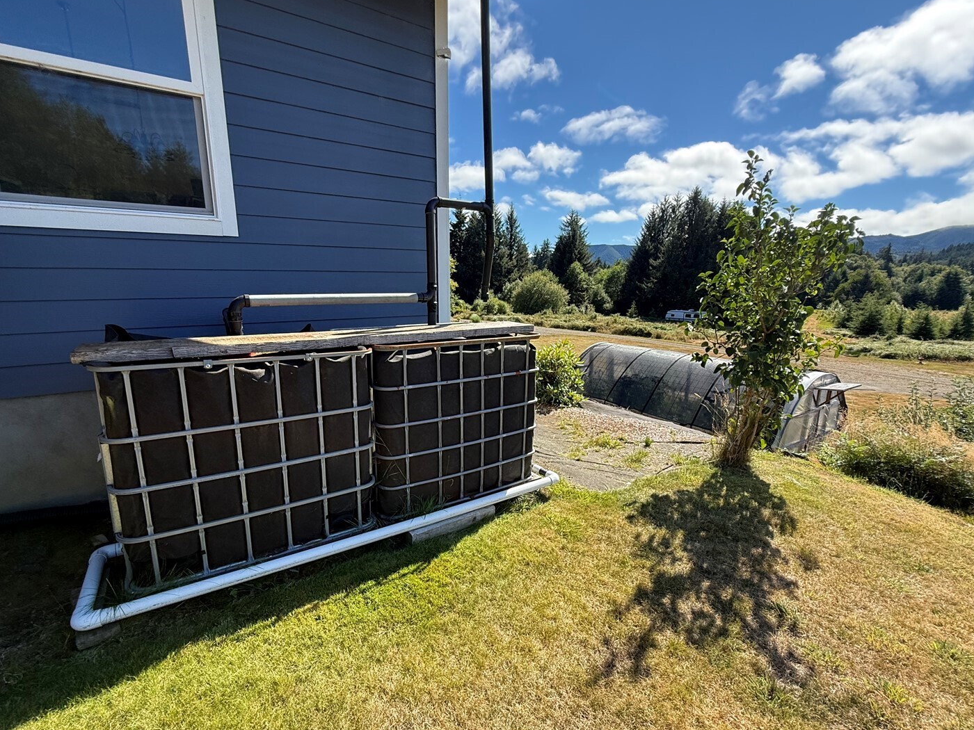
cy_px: 385
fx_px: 450
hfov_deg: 94.4
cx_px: 468
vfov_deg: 78.0
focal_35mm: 16
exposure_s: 1/841
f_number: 2.2
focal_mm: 2.22
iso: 64
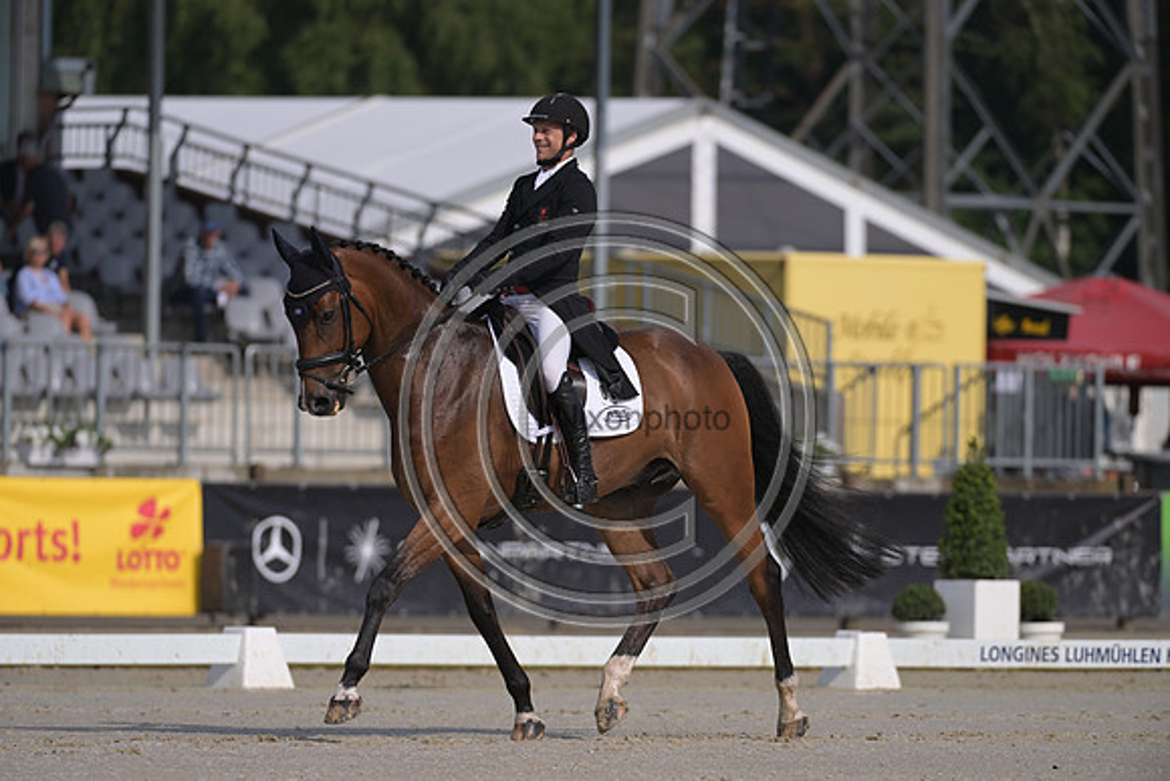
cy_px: 390
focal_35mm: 380
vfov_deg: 3.6
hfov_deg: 5.4
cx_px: 585
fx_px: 12352
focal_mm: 380
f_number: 5
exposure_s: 1/1250
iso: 125
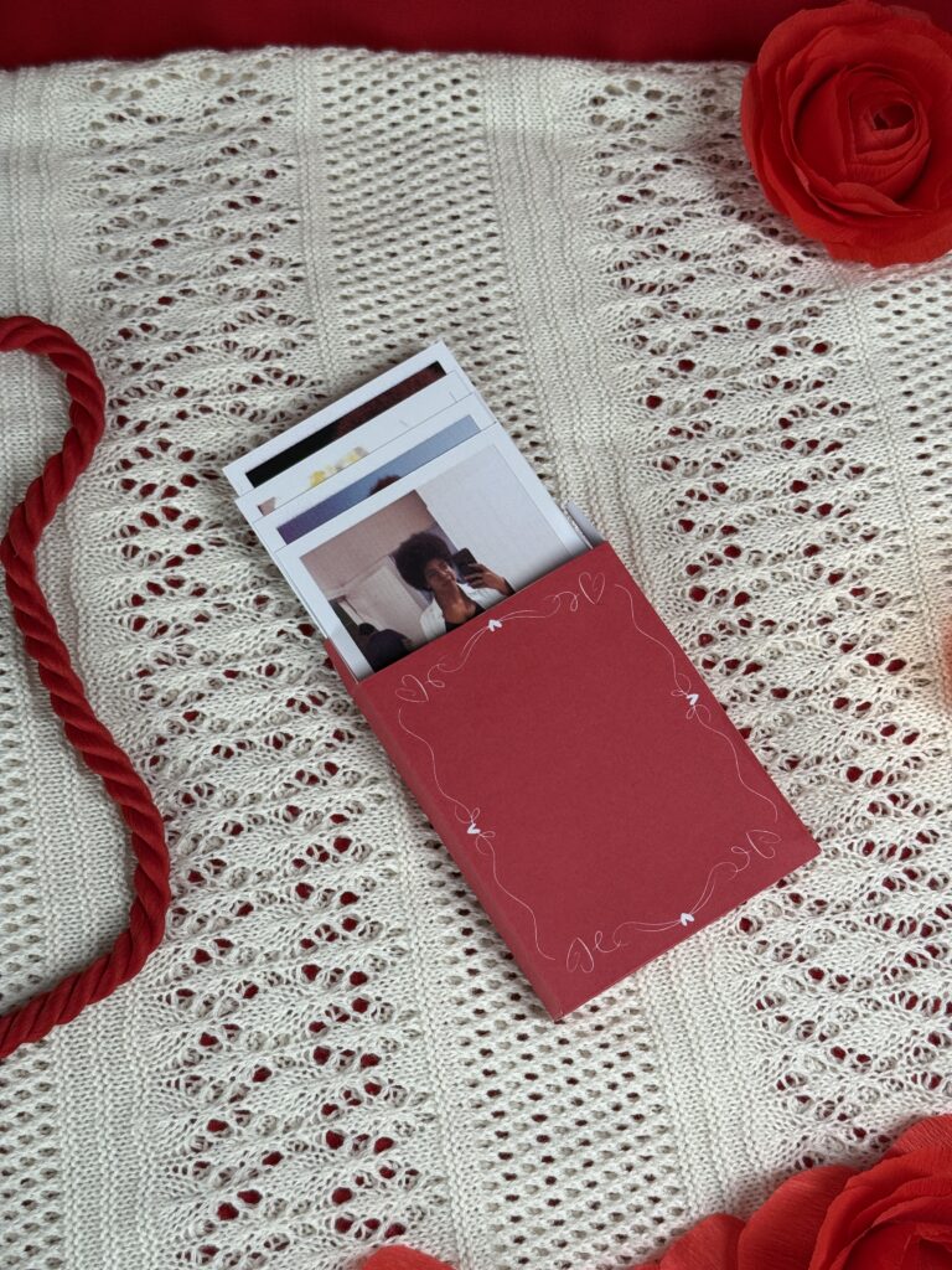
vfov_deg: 39.7
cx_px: 476
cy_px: 635
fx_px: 1760
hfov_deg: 30.3
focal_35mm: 48
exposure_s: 1/120
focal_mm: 6.76
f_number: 1.78
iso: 80
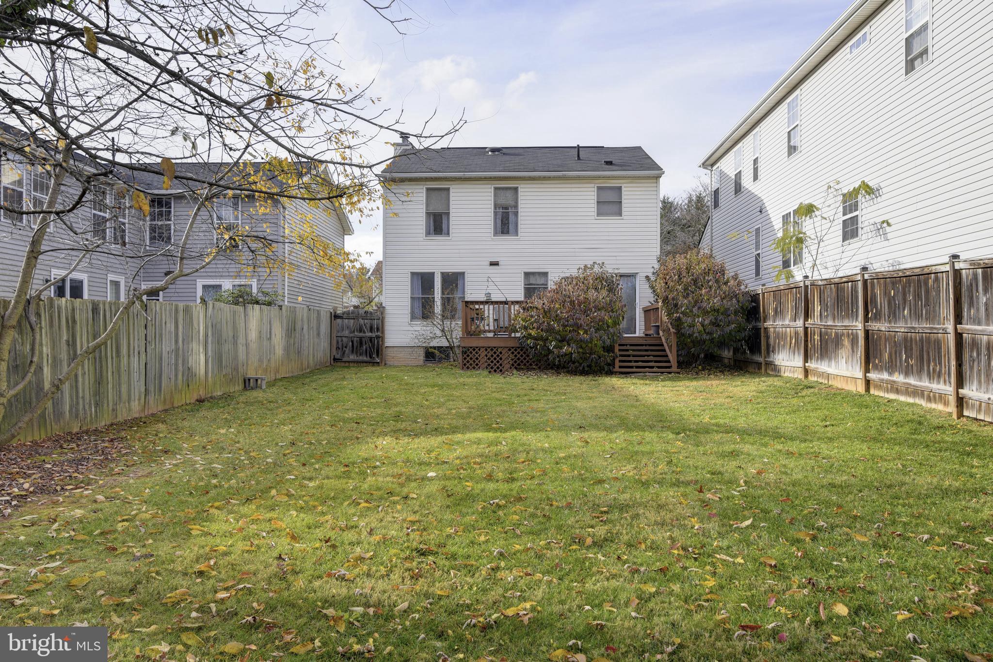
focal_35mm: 28
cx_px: 496
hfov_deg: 65.5
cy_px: 331
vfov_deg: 46.4
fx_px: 772
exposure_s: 1/80
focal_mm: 28
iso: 100
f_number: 7.1
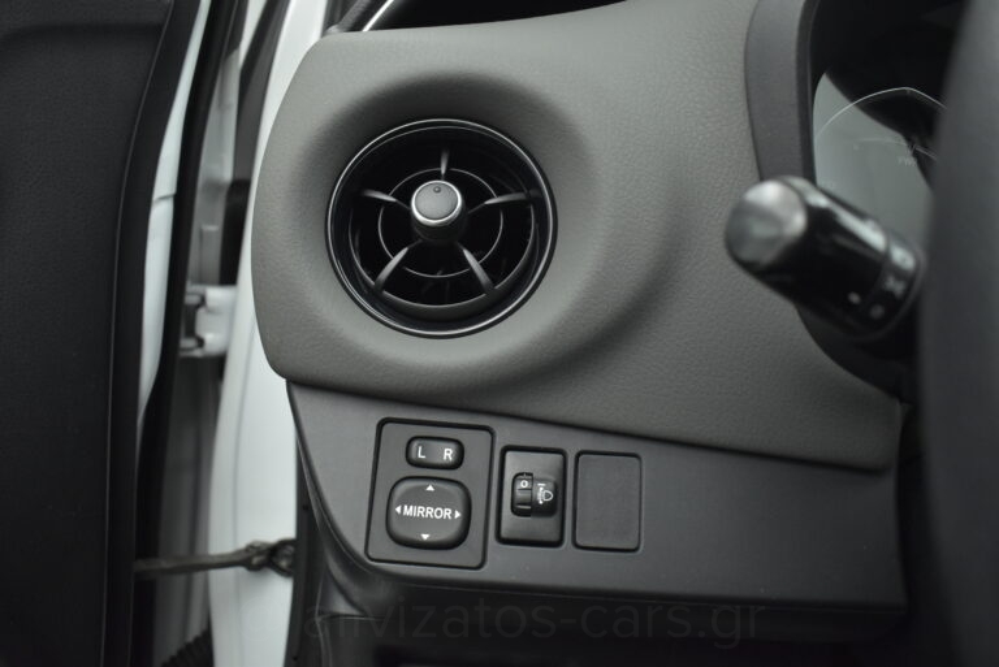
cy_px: 334
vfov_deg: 41.8
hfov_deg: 59.5
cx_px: 500
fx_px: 875
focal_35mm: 32
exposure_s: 1/80
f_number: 3.8
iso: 1600
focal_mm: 21
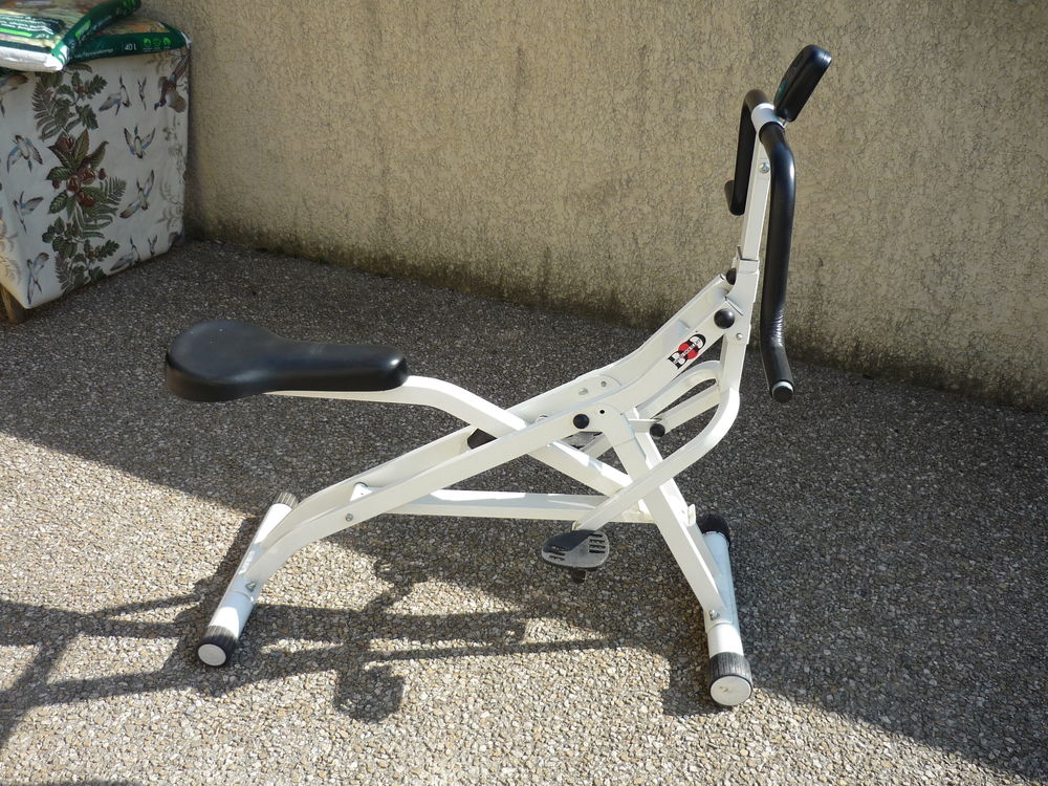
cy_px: 393
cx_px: 524
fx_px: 999
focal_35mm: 33
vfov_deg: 42.9
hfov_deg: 55.4
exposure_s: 1/800
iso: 100
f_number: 2.8
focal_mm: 5.5
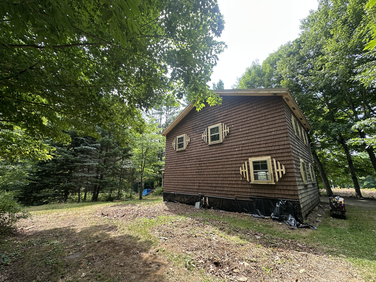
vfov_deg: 85.7
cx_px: 188
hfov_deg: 102.1
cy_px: 141
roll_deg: -0.8
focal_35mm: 14
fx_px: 152
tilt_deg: +14.2
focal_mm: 2.22
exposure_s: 1/171
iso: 40
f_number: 2.2
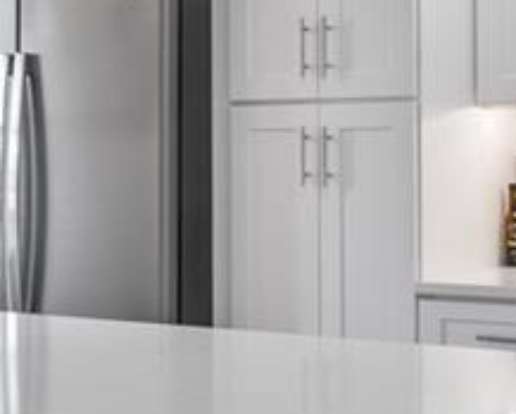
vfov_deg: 17.8
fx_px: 1318
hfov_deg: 21.9
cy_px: 192
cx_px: 399
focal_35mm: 86
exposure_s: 1/6
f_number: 8
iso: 200
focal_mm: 13
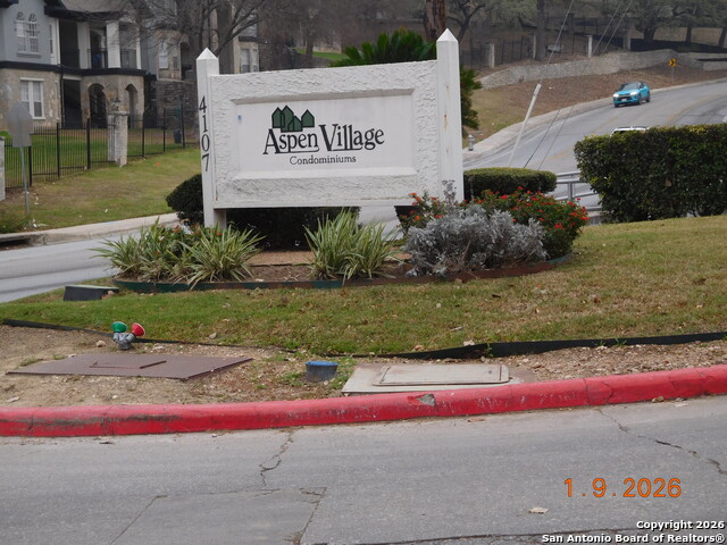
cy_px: 272
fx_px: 1470
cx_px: 364
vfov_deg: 21.0
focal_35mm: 70
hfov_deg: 27.8
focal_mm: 12.5
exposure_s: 1/60
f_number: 4.5
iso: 125
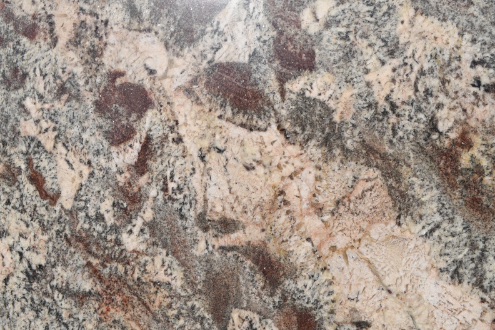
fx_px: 454
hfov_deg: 57.2
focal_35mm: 33
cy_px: 165
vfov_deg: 40.0
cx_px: 248
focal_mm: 22
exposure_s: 1/250
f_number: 11
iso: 100
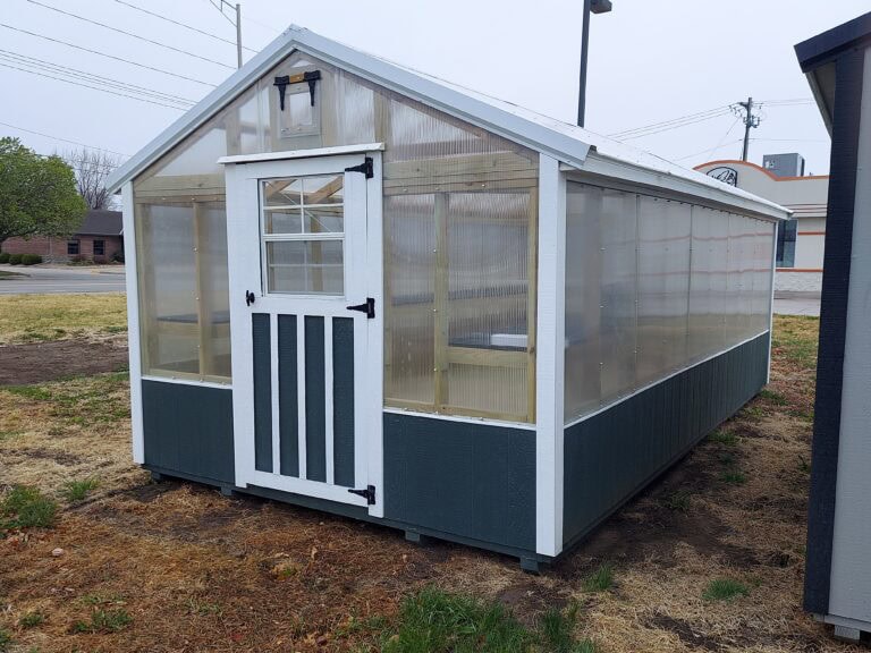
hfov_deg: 69.4
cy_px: 326
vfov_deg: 54.9
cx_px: 436
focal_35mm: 25
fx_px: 629
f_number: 2
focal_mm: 4.6
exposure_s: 1/181
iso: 50
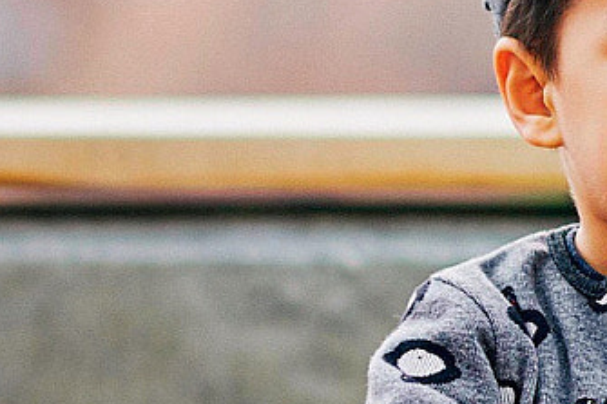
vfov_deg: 3.4
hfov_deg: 5.1
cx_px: 384
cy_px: 377
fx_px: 6842
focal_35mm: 406
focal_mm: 85
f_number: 1.4
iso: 100
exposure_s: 1/160
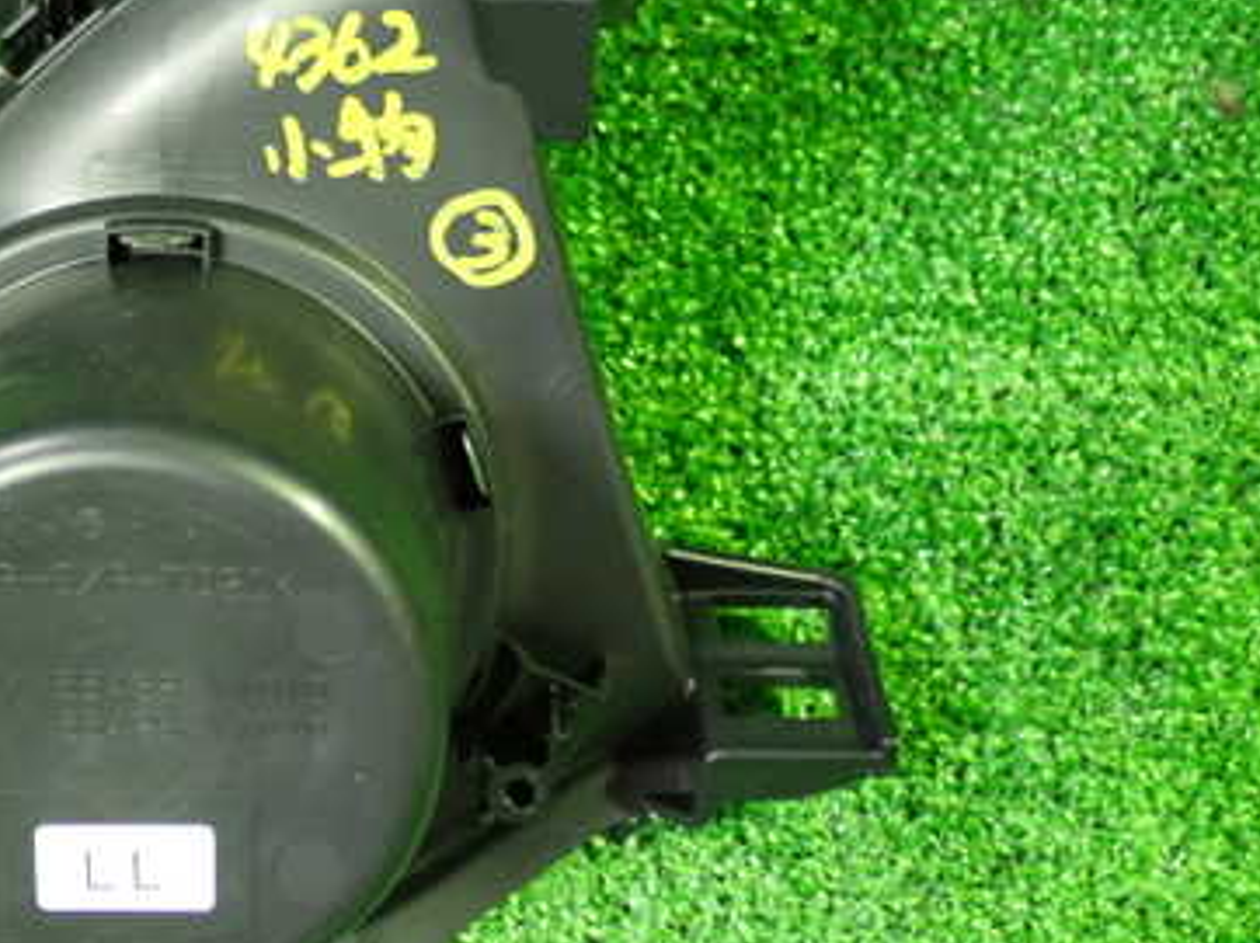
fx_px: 2837
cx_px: 285
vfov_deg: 18.8
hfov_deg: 24.7
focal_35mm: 78
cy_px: 320
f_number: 3.1
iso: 800
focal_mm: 8.4
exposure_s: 1/15
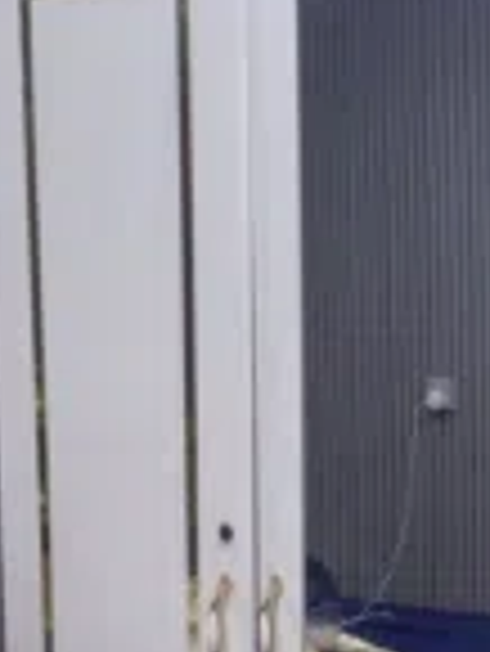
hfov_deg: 19.9
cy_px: 598
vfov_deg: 27.1
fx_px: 1300
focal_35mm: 69
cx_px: 602
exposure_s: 1/50
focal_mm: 4.69
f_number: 1.79
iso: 760
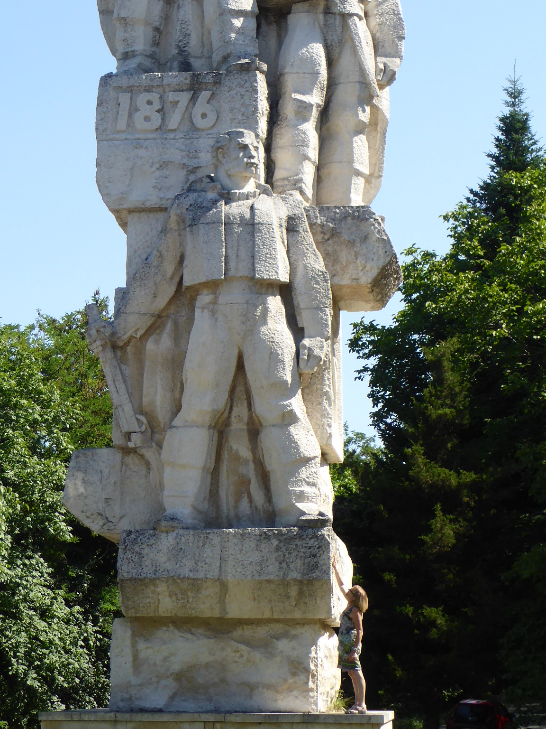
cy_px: 204
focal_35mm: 100
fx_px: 2103
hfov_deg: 14.8
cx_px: 176
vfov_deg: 19.5
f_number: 4.2
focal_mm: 10.3
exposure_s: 1/400
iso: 100
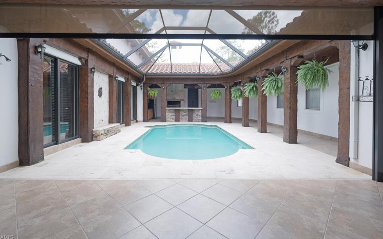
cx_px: 187
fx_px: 167
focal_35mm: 16
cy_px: 108
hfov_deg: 97.8
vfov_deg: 71.1
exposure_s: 1/20
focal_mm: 10
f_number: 4
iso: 160
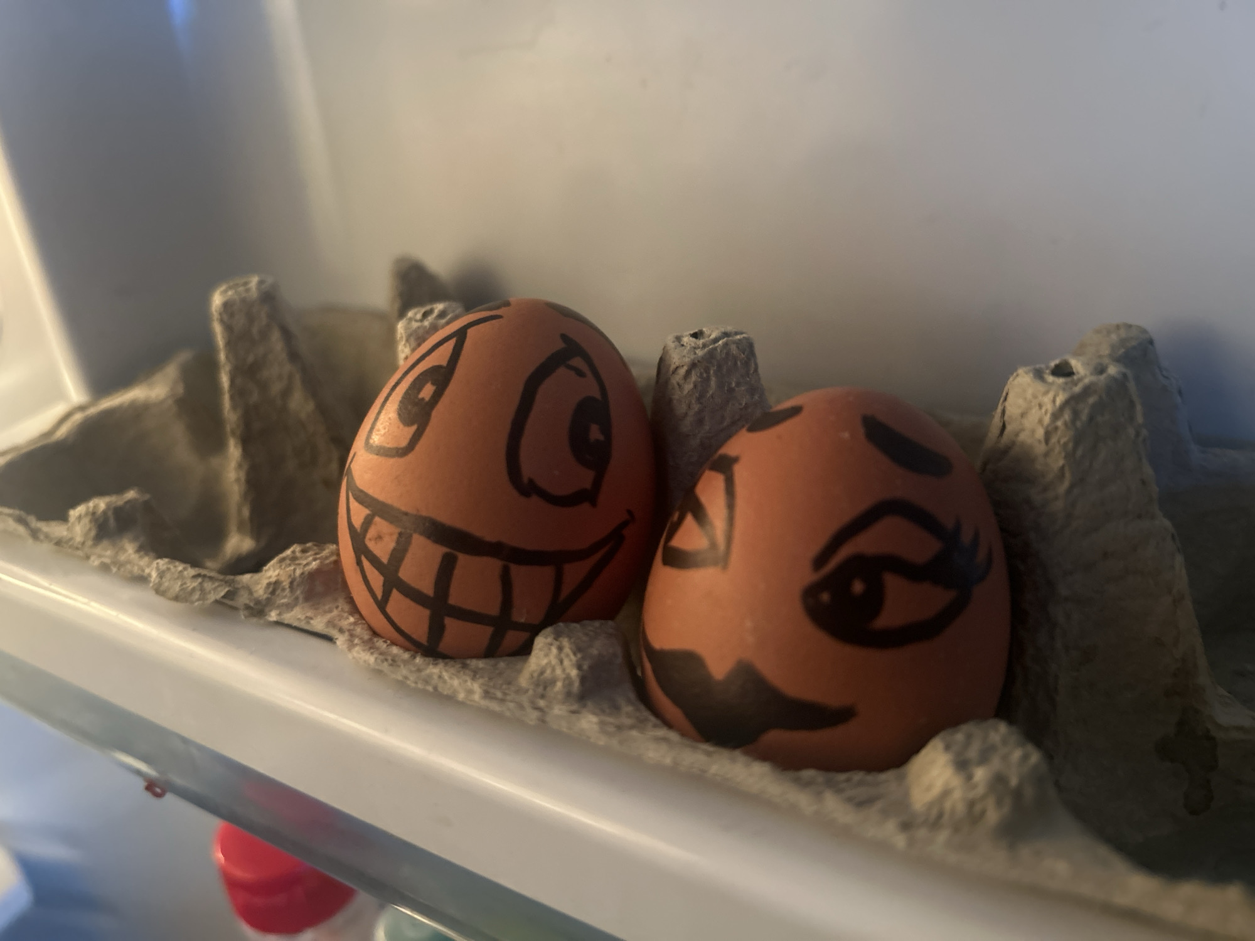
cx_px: 628
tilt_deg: -25.9
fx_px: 943
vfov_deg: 53.1
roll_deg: +5.4
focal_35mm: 26
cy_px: 470
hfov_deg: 67.3
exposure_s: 1/25
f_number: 1.5
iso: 500
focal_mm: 5.7
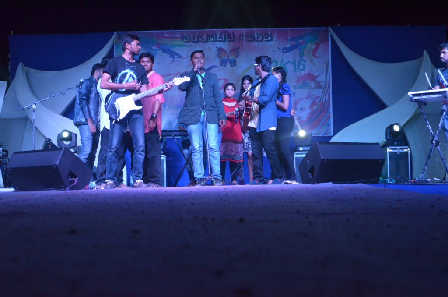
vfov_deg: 30.7
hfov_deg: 45.0
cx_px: 224
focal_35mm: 44
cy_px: 148
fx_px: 540
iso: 3200
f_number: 7.1
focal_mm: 29
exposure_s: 1/200
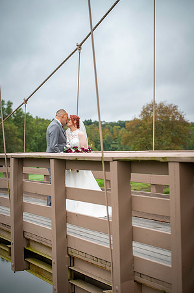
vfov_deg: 28.9
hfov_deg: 19.4
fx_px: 567
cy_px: 146
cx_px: 97
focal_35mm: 70
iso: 80
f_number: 3.2
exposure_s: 1/125
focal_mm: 70
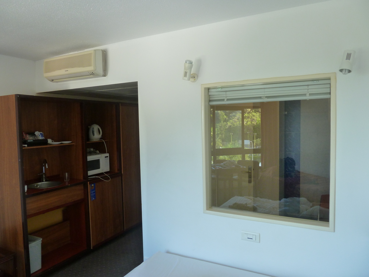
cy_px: 138
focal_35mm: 25
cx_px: 184
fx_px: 266
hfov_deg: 69.4
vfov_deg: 54.9
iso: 160
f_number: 3.3
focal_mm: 4.1
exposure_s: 1/30
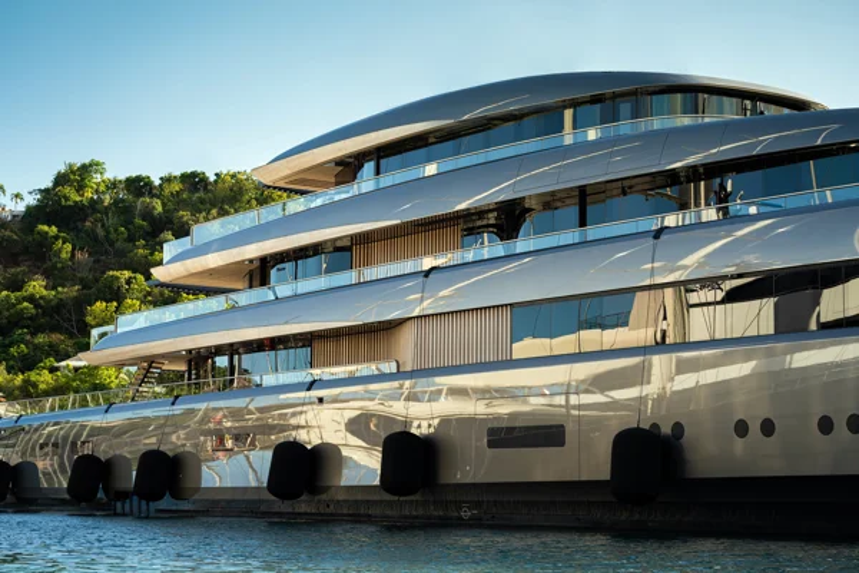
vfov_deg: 19.5
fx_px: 1670
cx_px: 430
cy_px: 286
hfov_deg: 28.8
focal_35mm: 70
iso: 50
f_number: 7.1
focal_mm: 70
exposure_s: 1/125
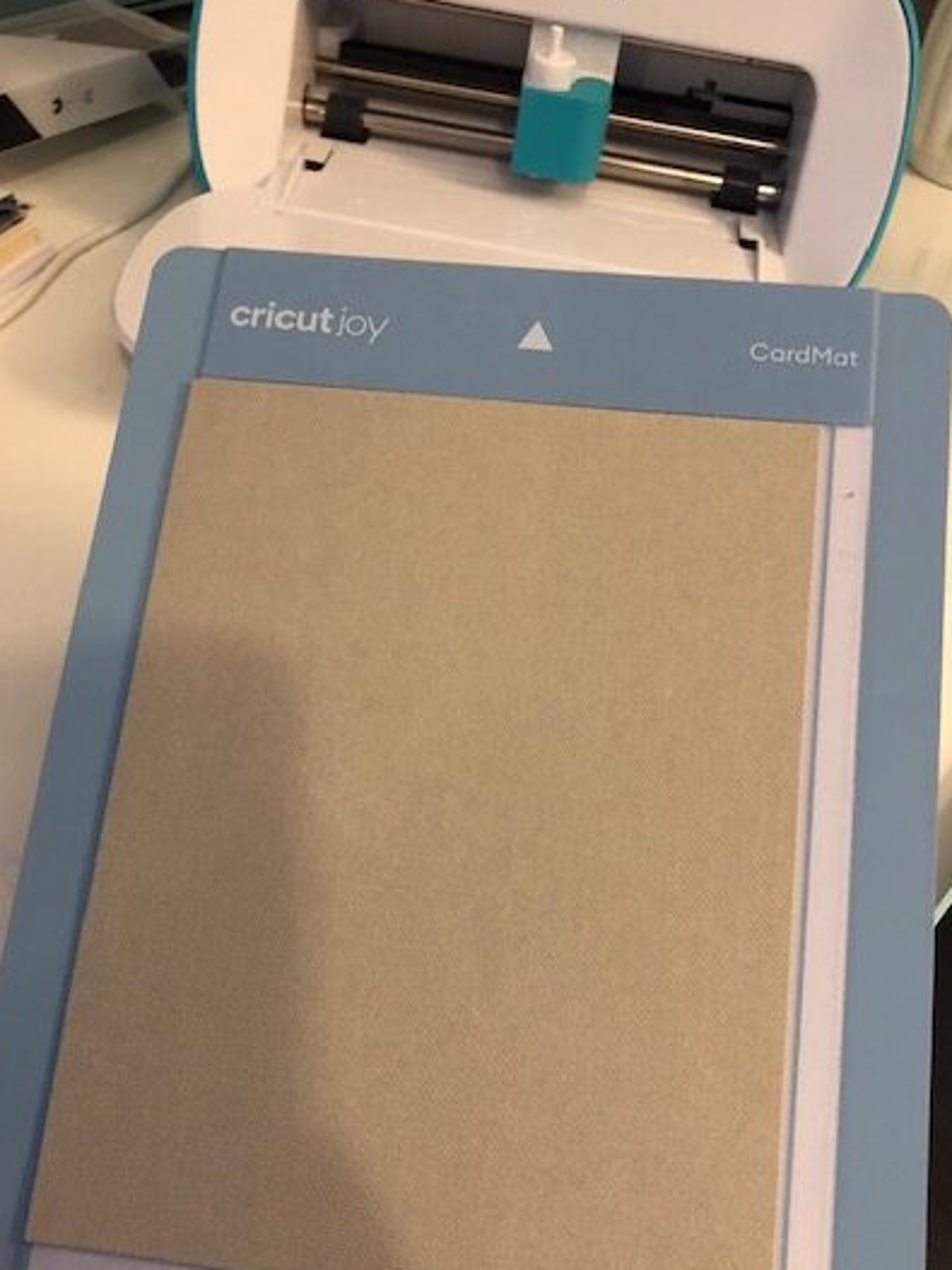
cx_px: 480
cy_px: 680
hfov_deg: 41.8
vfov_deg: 53.9
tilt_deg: -44.9
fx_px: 1247
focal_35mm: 34
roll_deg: -9.4
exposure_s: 1/15
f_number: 1.8
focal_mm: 3.99
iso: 80
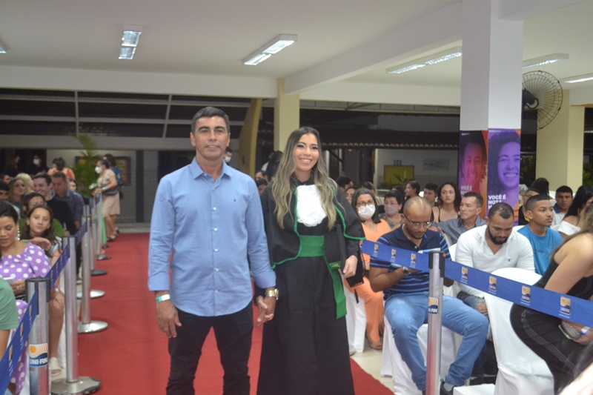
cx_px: 296
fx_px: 642
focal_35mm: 39
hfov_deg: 49.6
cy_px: 198
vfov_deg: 34.2
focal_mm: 26
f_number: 4.2
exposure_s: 1/60
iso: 1400
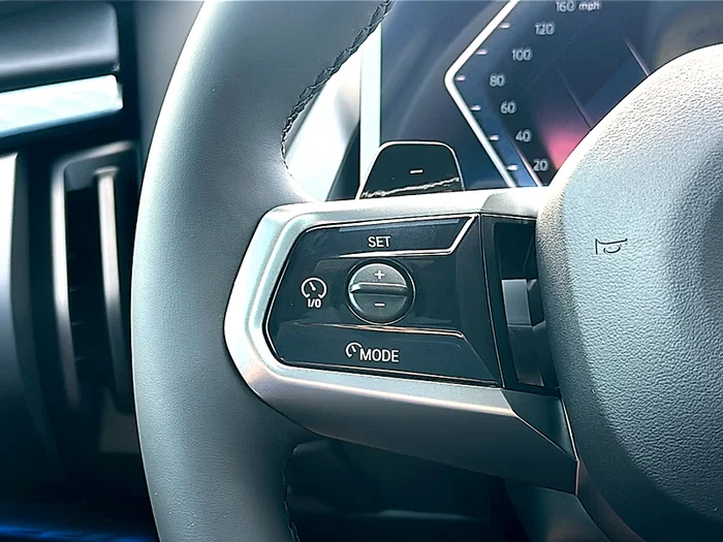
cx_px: 362
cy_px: 271
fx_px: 961
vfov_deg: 31.5
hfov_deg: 41.2
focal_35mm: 46
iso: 80
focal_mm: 6.86
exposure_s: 1/176
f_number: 1.78
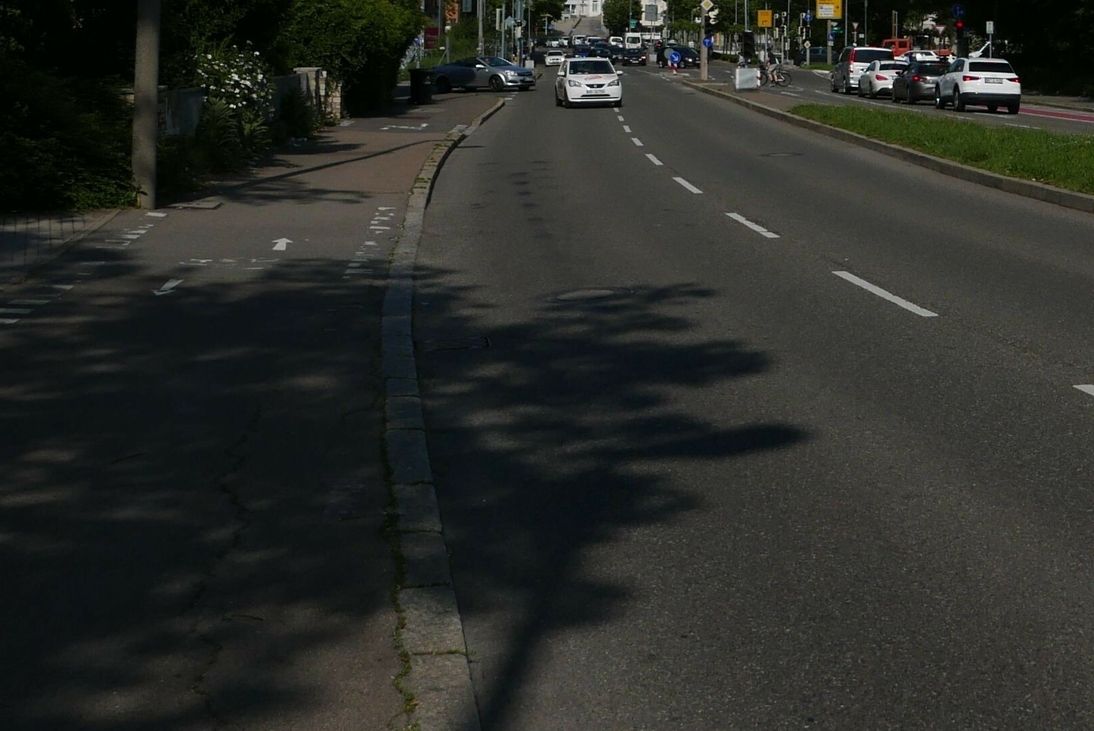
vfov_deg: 20.6
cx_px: 938
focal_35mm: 63
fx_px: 1916
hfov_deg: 30.7
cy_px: -63
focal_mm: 10.9
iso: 200
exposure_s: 1/2000
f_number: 7.1
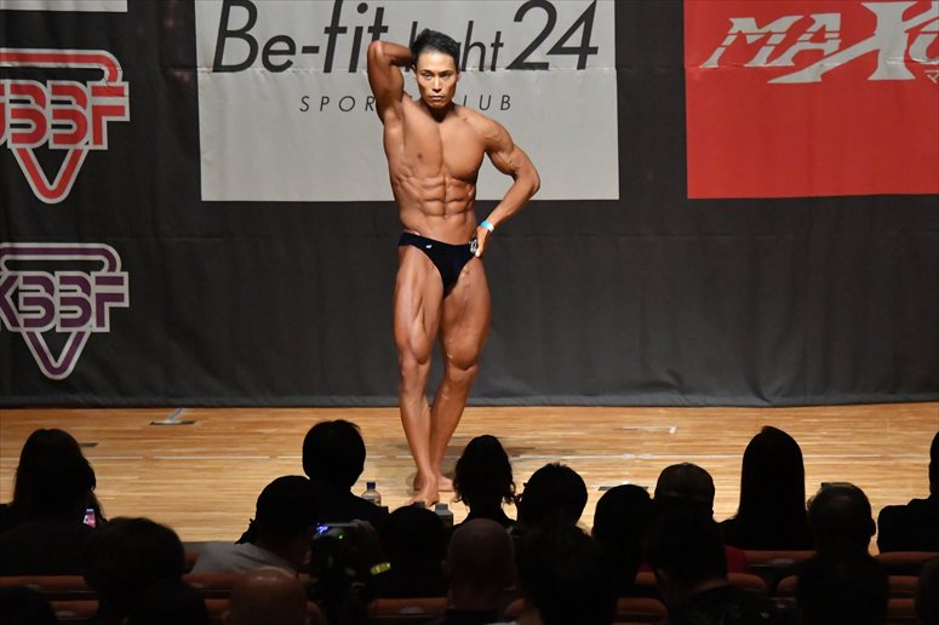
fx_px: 5657
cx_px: 470
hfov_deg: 9.5
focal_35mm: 217
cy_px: 312
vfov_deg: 6.3
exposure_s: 1/400
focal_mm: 145
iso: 12800
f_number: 5.6
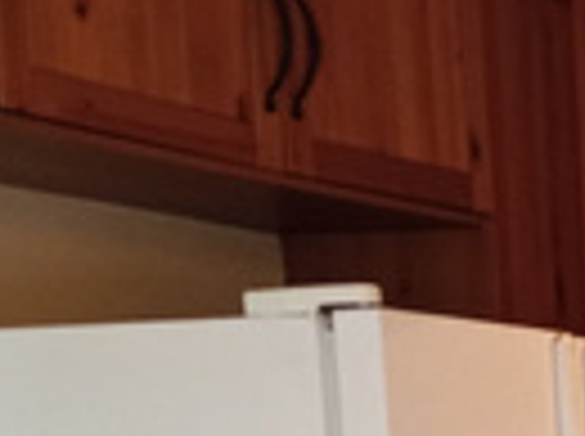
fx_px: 2244
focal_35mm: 133
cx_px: 1238
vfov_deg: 10.3
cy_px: 841
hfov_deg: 12.7
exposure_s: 1/30
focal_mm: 3.94
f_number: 1.8
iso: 250
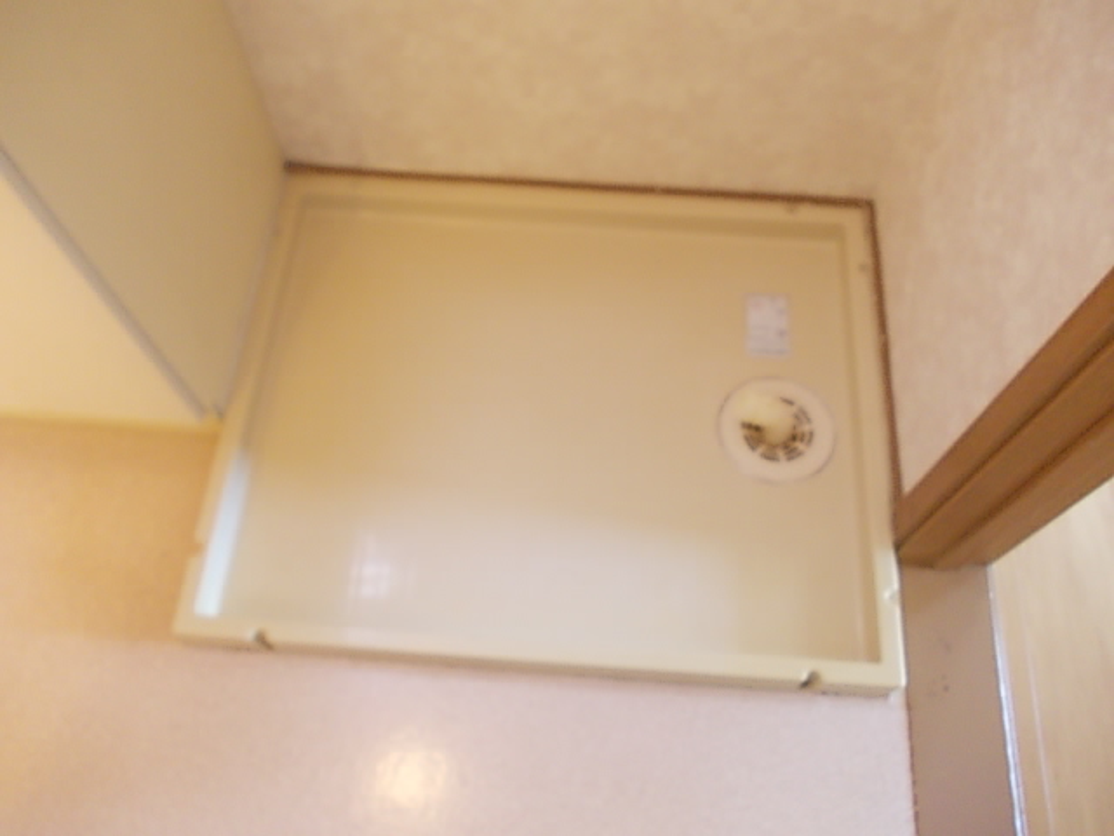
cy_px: 418
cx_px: 557
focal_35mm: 28
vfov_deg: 49.7
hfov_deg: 63.4
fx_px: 901
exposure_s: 1/8
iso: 200
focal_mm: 4
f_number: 2.7
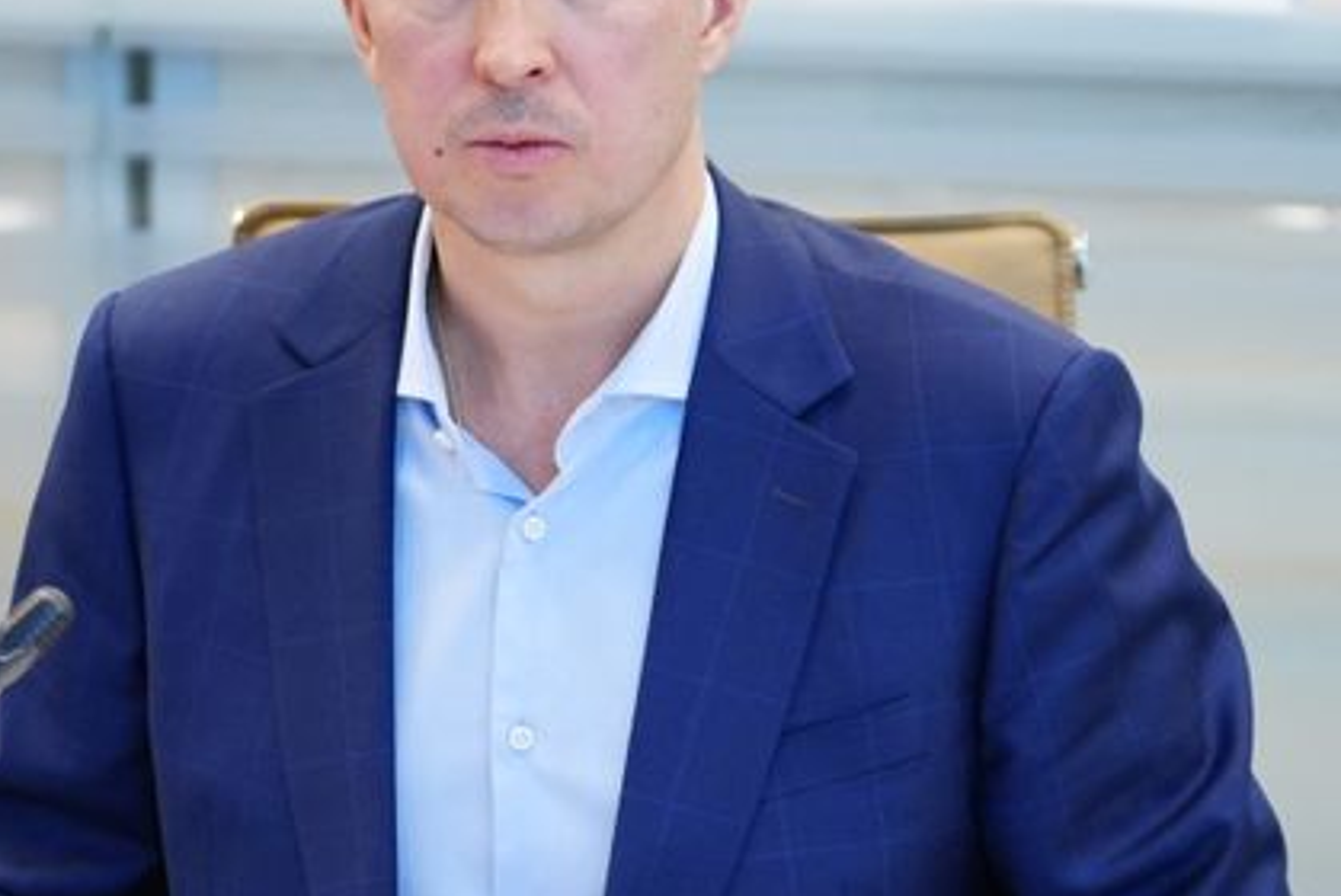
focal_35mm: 175
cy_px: 266
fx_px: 6523
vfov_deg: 7.9
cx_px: 619
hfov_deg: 11.7
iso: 2500
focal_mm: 70
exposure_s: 1/250
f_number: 2.8
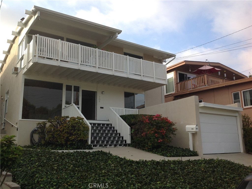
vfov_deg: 40.6
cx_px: 126
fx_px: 254
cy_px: 94
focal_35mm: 35
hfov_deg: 52.7
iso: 50
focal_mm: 4.28
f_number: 2.4
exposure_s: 1/605
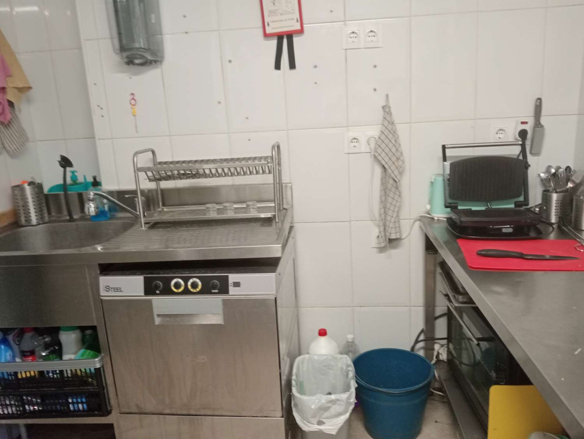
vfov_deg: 49.8
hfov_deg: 63.4
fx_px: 473
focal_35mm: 28
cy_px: 220
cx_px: 292
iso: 808
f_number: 1.8
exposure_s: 1/33.3
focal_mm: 3.98
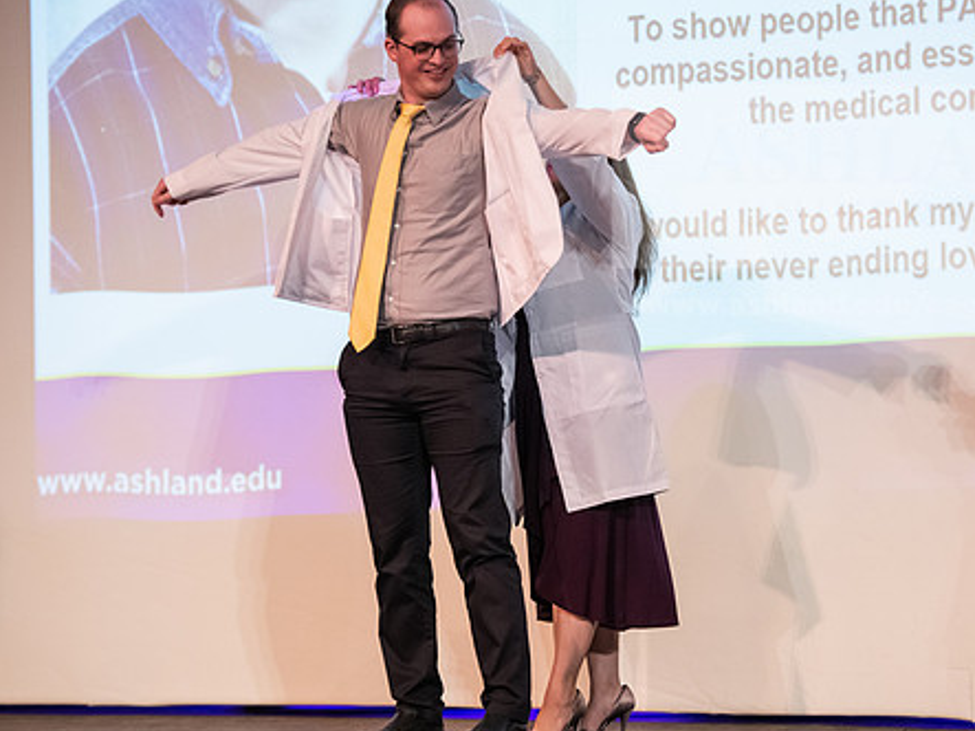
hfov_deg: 13.1
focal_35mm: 151
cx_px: 546
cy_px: 351
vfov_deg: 9.8
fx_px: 4252
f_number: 3.2
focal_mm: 120
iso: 4000
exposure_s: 1/200
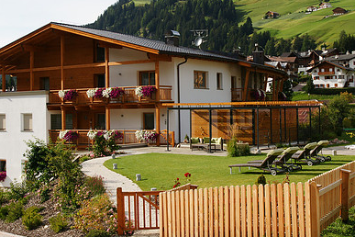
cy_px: 93
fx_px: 532
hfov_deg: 36.8
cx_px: 205
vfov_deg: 25.0
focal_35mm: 54
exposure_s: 1/200
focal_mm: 24
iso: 200
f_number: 9.5
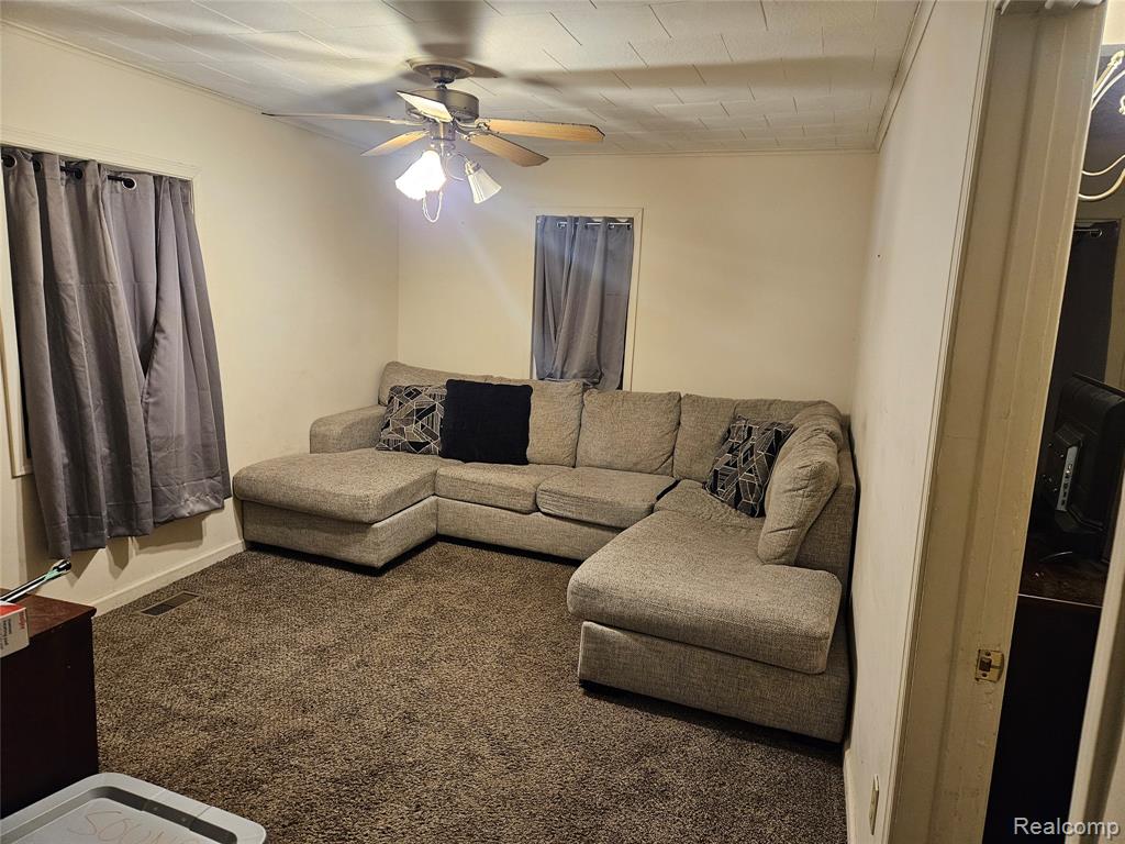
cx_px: 562
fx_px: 747
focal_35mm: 23
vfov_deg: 58.9
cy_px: 422
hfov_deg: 73.9
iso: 500
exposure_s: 1/60
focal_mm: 5.4
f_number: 1.8
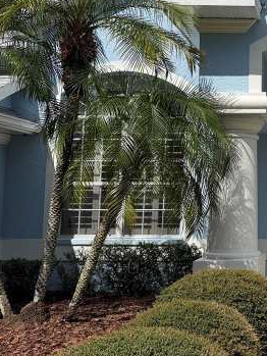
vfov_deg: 34.8
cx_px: 339
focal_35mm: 55
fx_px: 565
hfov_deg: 23.7
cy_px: 146
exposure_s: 1/8130
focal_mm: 6.76
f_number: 1.78
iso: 80
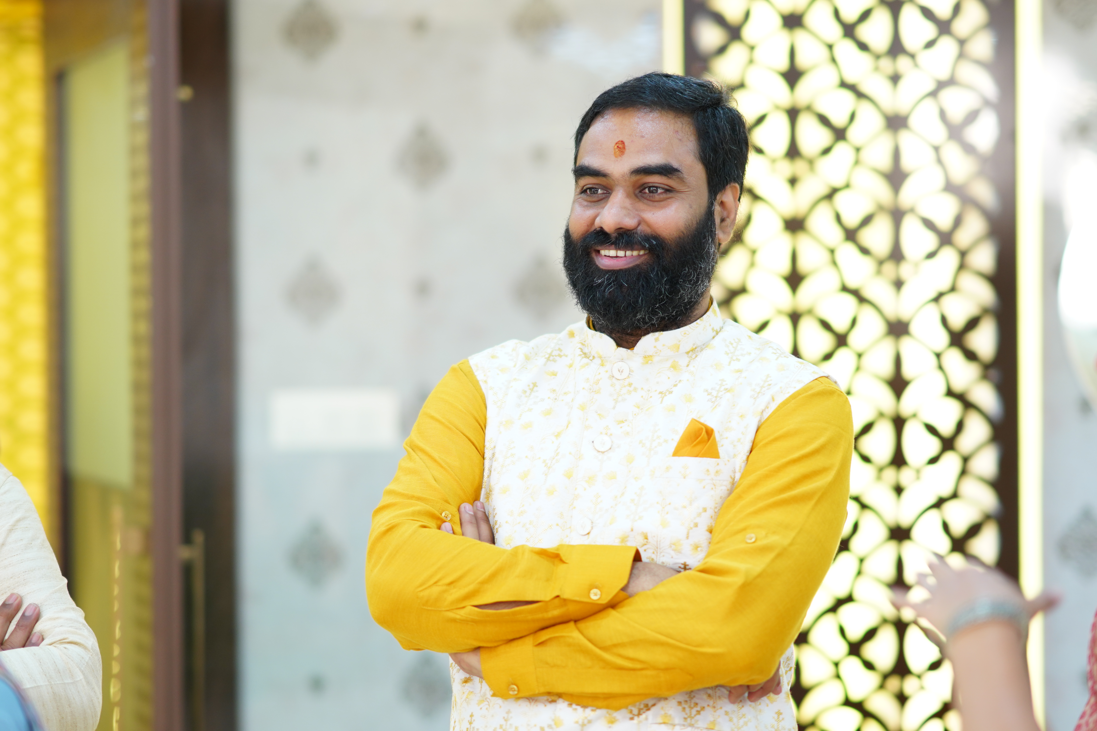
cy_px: 366
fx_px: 3870
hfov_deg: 16.1
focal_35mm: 127
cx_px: 548
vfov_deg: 10.8
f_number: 1.4
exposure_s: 1/250
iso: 320
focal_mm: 85
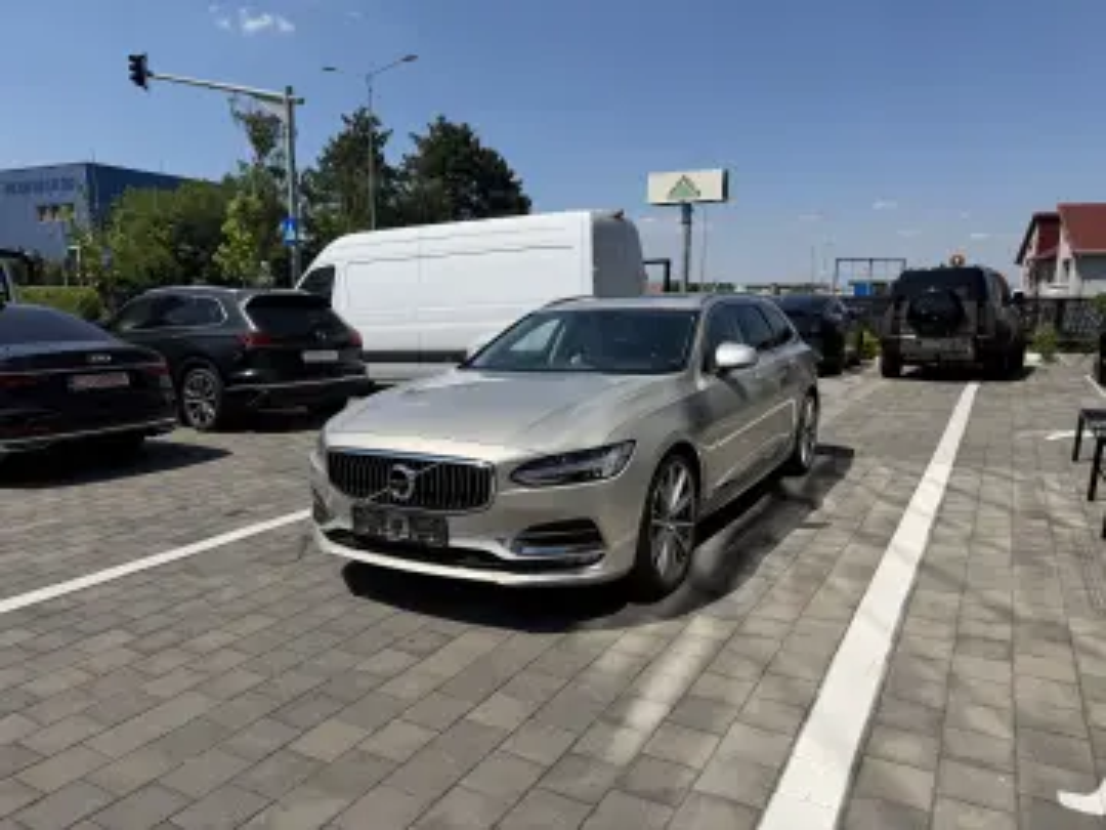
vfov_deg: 56.8
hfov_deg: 71.6
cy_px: 415
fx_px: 767
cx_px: 553
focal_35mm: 24
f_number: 1.78
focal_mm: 6.76
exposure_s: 1/7353
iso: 80
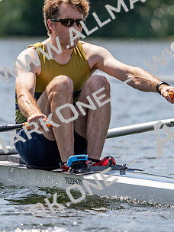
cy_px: 85
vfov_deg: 3.0
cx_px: 89
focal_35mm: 658
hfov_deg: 2.3
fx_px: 4410
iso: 320
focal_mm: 359
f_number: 6.3
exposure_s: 1/2000
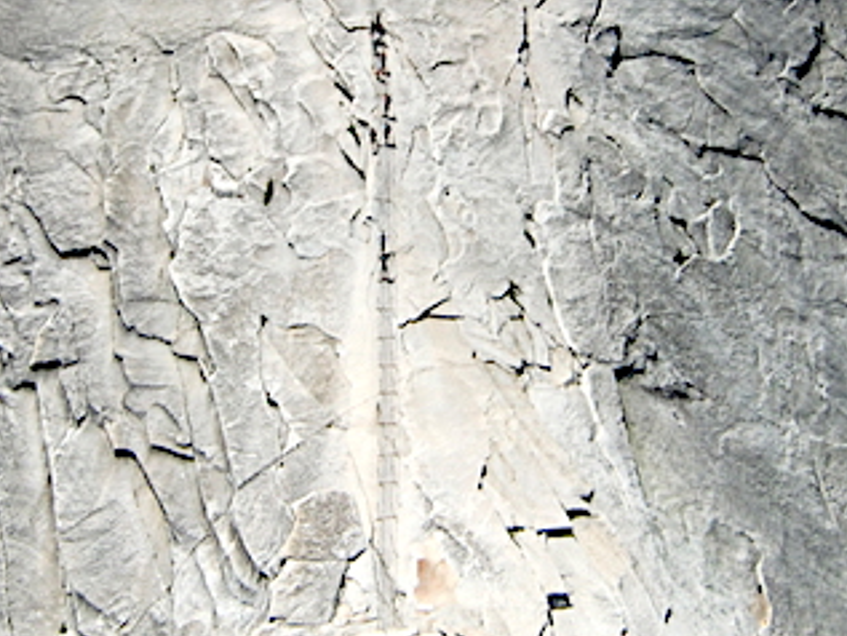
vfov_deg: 19.5
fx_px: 1836
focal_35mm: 75
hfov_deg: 25.9
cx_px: 329
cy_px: 178
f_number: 8.4
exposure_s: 1/250
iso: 64
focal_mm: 6.1
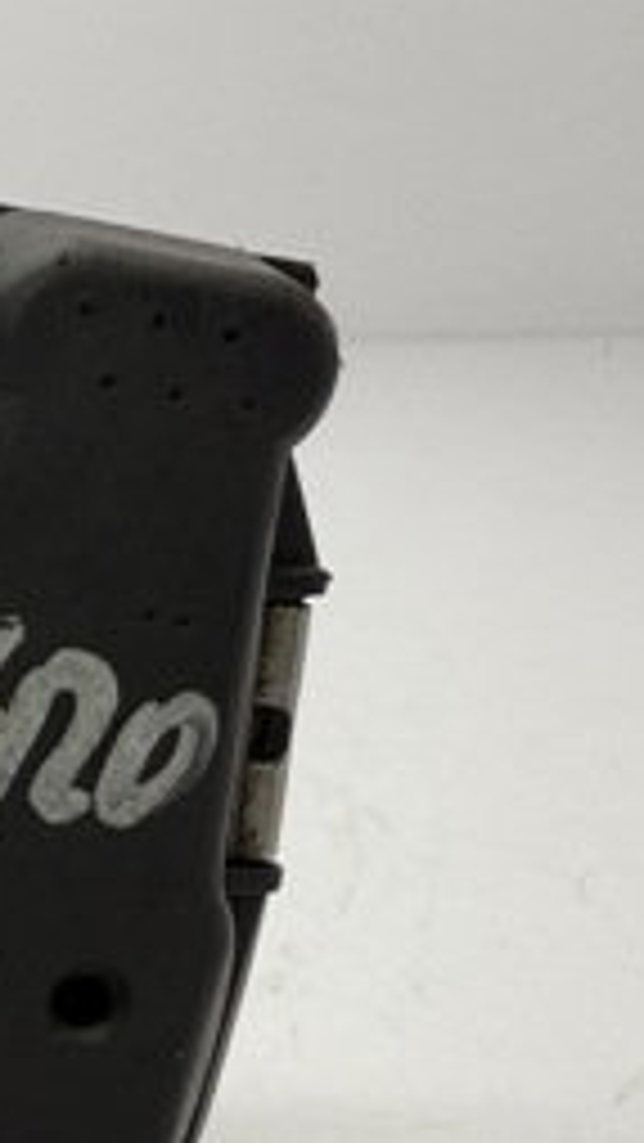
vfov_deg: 31.5
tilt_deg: -18.8
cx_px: -748
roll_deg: +1.6
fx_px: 2002
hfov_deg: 14.3
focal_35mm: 66
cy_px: 806
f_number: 2.2
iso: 40
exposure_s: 1/192
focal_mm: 2.22
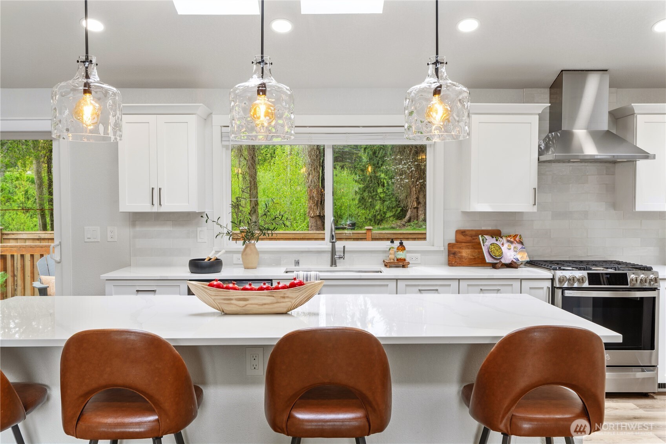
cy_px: 222
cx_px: 333
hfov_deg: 60.3
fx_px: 573
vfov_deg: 42.3
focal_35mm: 31
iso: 320
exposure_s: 1/8
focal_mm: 31
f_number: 9
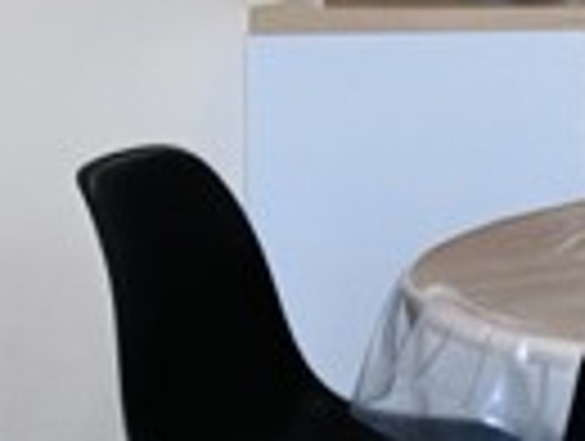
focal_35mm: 141
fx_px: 2387
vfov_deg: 10.2
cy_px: -202
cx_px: 1246
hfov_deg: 12.1
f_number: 2.2
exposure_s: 1/50
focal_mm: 2.71
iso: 320
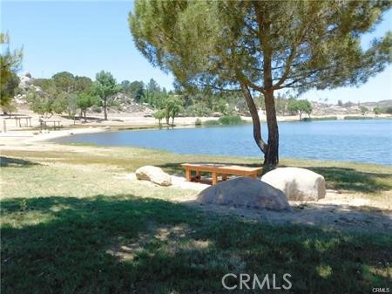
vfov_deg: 46.8
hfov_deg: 60.0
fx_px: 340
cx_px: 196
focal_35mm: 30
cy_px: 147
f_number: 3.2
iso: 125
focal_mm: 5.3
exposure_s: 1/800
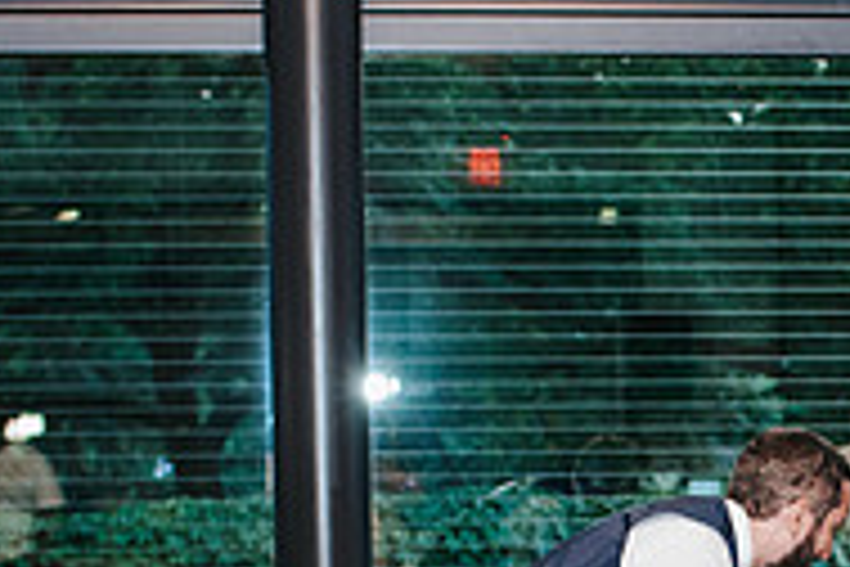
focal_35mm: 156
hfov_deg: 13.0
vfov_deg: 8.6
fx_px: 3683
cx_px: 872
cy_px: 881
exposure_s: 1/160
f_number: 2.8
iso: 1000
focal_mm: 35
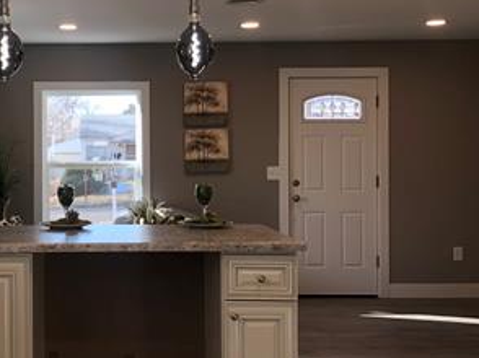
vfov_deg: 24.0
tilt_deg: -1.2
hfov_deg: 30.9
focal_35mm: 61
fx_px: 843
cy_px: 168
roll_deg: +0.0
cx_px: 91
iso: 50
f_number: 1.8
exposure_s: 1/120
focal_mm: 4
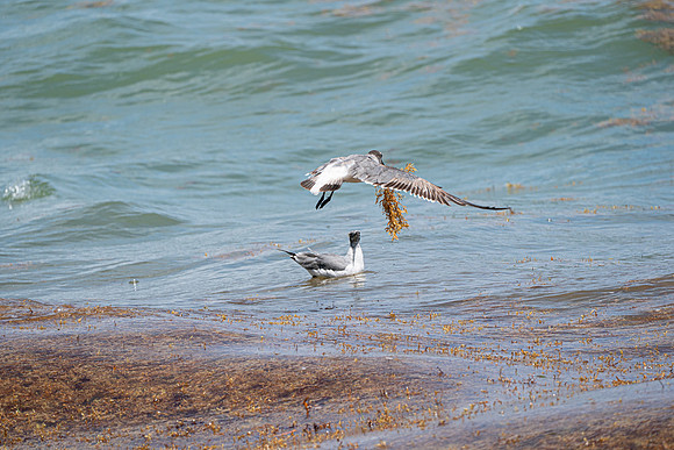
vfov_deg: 3.4
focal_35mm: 400
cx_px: 337
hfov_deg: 5.2
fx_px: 7490
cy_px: 225
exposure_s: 1/1250
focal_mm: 400
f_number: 10
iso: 640
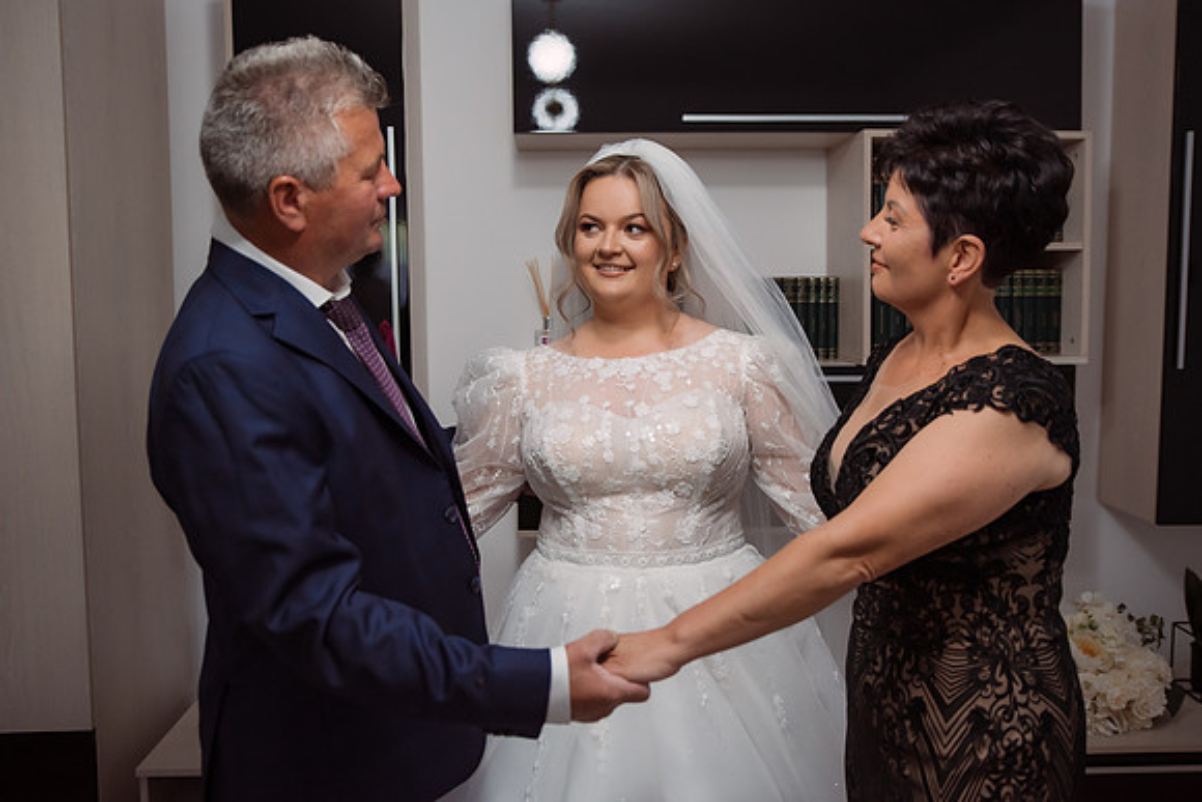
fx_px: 1130
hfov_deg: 56.0
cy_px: 377
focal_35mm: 34
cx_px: 621
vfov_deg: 39.1
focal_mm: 31
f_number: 2.8
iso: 1600
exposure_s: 1/200
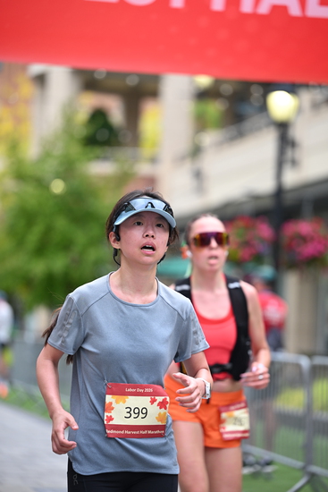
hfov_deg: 10.2
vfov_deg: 15.2
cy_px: 246
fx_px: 1844
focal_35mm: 135
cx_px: 164
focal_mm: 135
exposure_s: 1/2000
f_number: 2.8
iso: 640
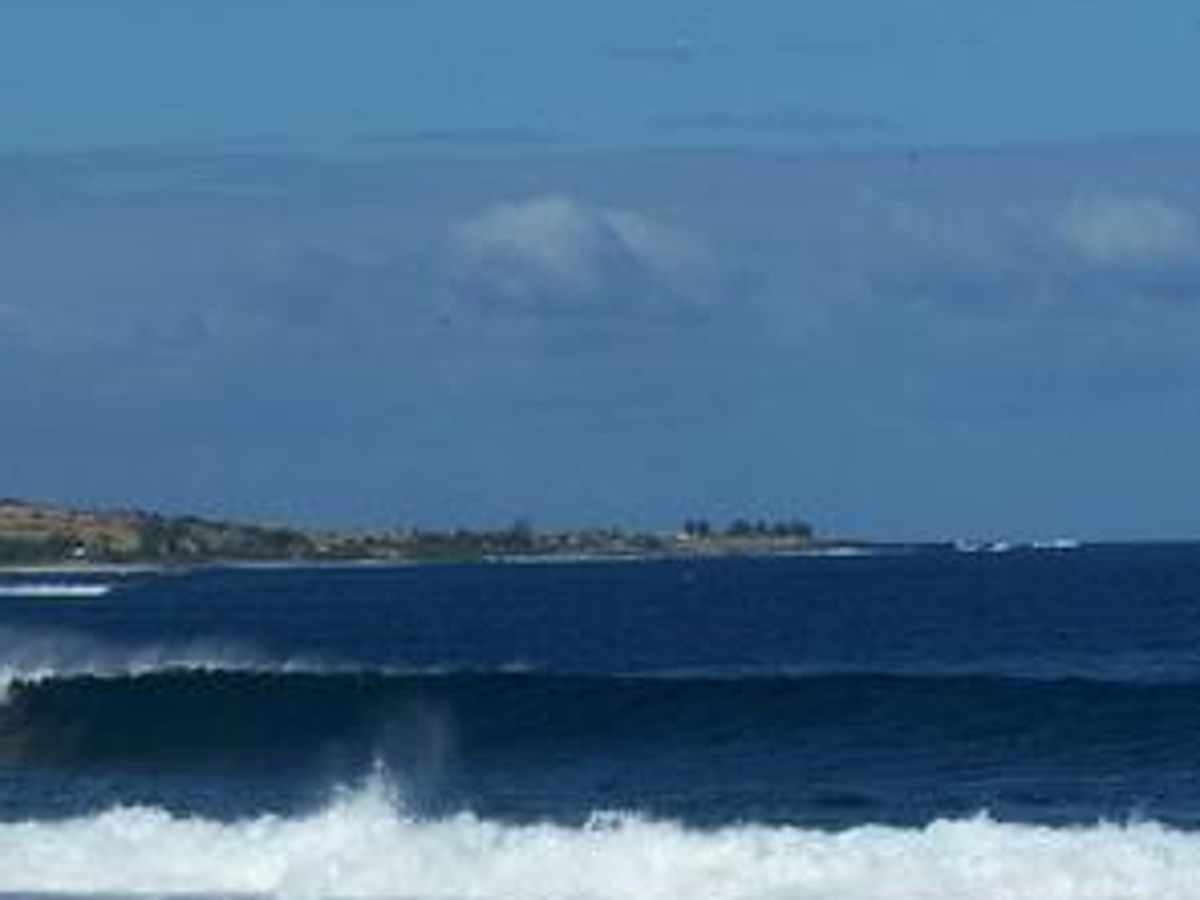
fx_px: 8944
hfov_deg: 7.7
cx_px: 233
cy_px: 750
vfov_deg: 5.8
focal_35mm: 258
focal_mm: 23.1
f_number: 6.3
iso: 80
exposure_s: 1/1000
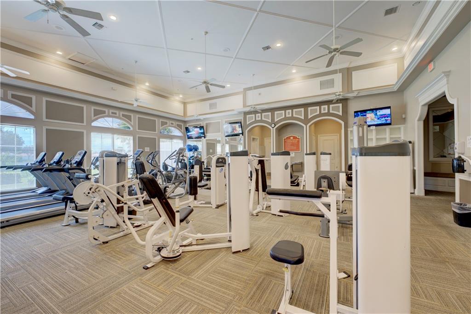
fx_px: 183
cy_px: 157
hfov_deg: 104.3
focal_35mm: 14
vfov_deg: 81.2
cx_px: 236
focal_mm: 14
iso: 400
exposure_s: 1/5
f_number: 8
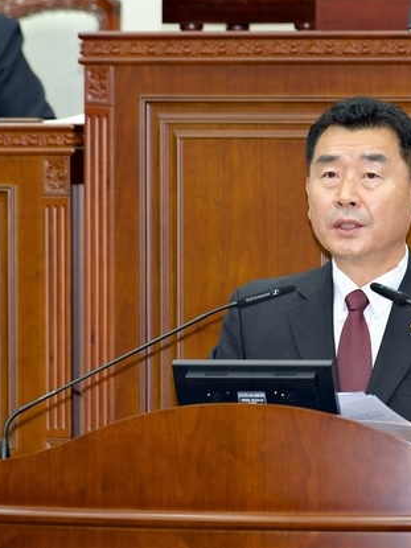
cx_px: 355
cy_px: 273
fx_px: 4609
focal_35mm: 291
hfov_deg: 5.1
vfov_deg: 6.8
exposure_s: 1/80
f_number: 4
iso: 1000
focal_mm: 200
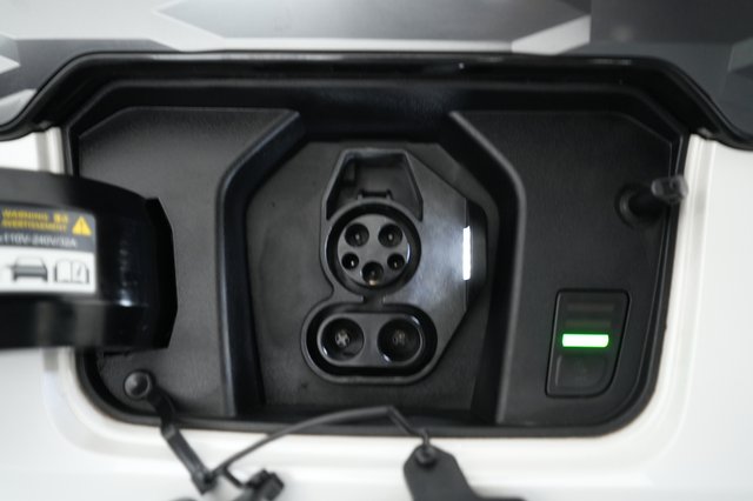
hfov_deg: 65.5
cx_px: 376
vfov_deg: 46.4
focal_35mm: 28
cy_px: 250
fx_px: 585
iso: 2500
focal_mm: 28
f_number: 2.8
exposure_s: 1/60
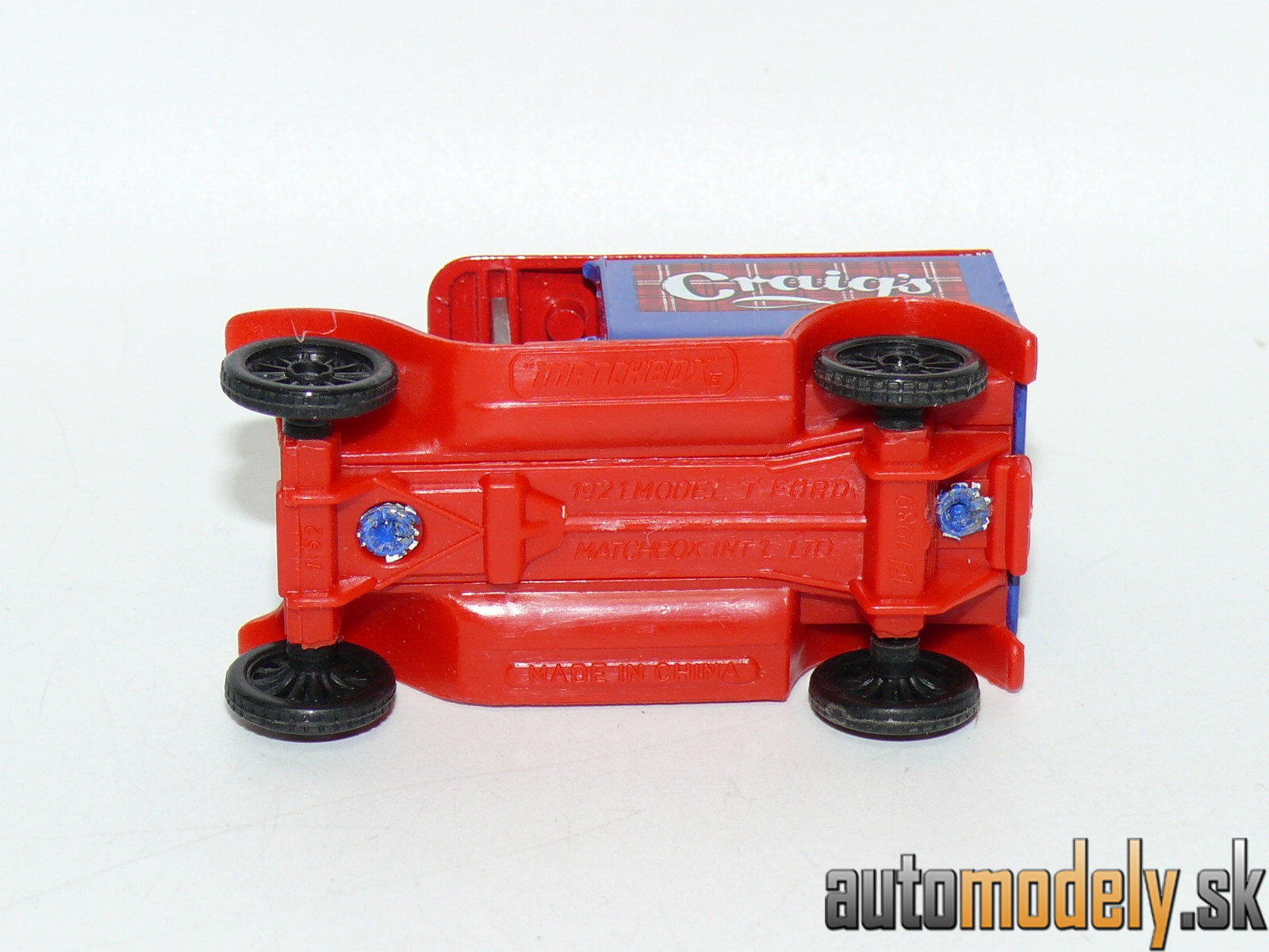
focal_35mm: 117
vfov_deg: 12.7
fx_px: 4289
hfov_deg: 16.8
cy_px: 476
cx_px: 634
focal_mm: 14.4
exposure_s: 1/30
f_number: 4
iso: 100
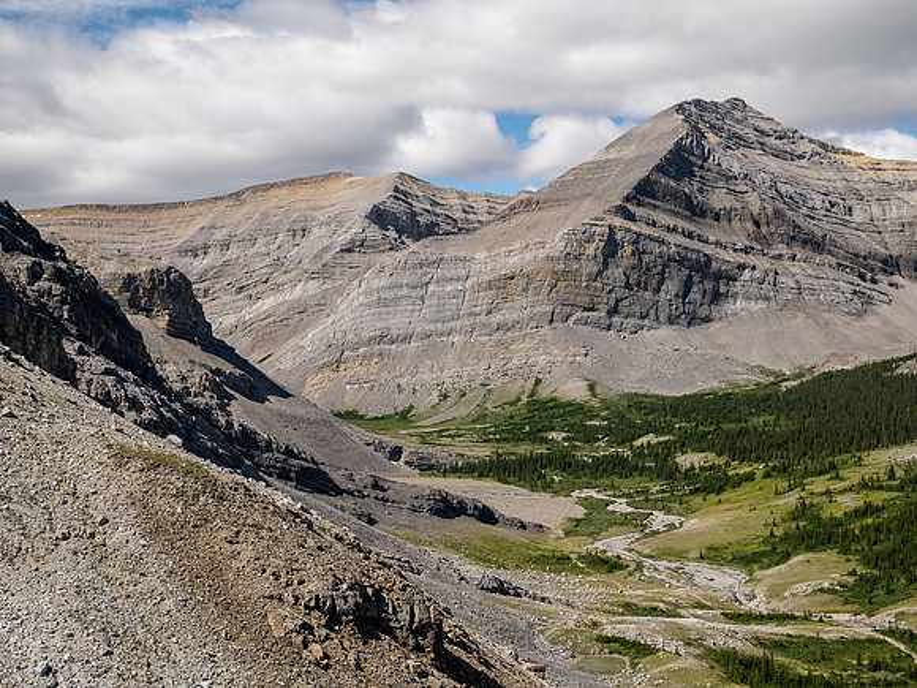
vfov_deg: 29.1
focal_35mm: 50
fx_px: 1325
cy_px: 344
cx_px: 458
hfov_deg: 38.2
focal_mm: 25
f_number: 8
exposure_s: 1/200
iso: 200
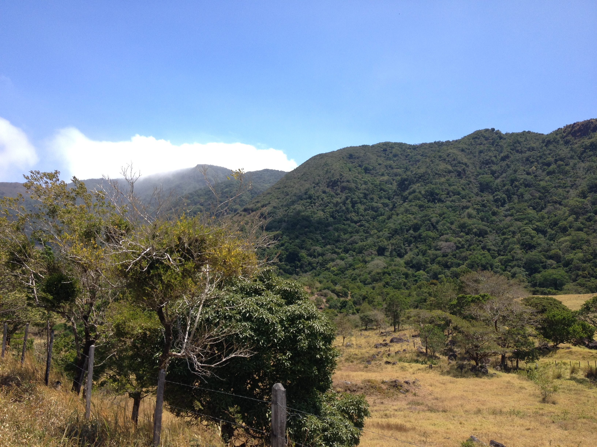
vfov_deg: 40.7
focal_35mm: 35
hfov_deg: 52.6
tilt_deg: +15.8
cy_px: 224
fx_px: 604
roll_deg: -0.2
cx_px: 298
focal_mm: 4.28
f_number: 2.4
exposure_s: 1/1175
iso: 50
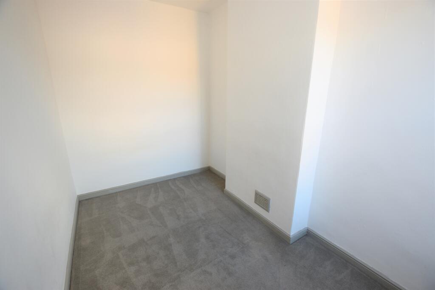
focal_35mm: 15
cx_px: 218
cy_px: 145
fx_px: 181
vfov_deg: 77.3
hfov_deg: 100.4
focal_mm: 10
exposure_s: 1/100
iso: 400
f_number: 5
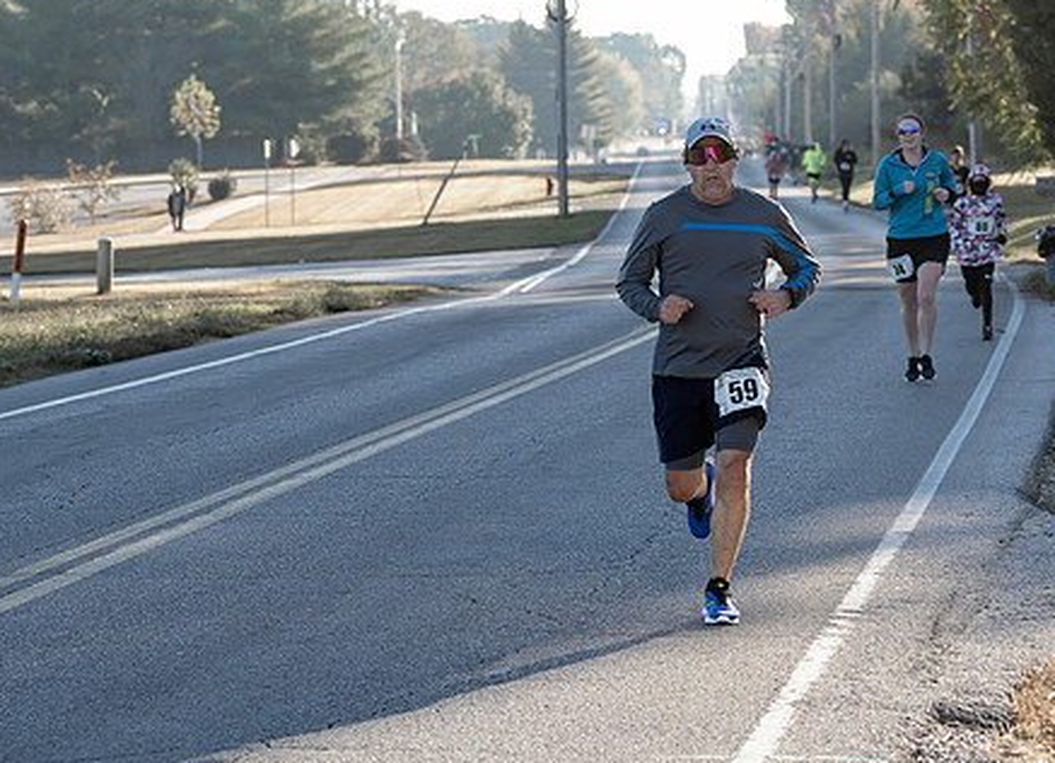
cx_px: 852
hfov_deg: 12.8
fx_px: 4664
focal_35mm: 155
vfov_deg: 9.3
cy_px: 193
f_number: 2.8
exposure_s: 1/400
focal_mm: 56
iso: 160
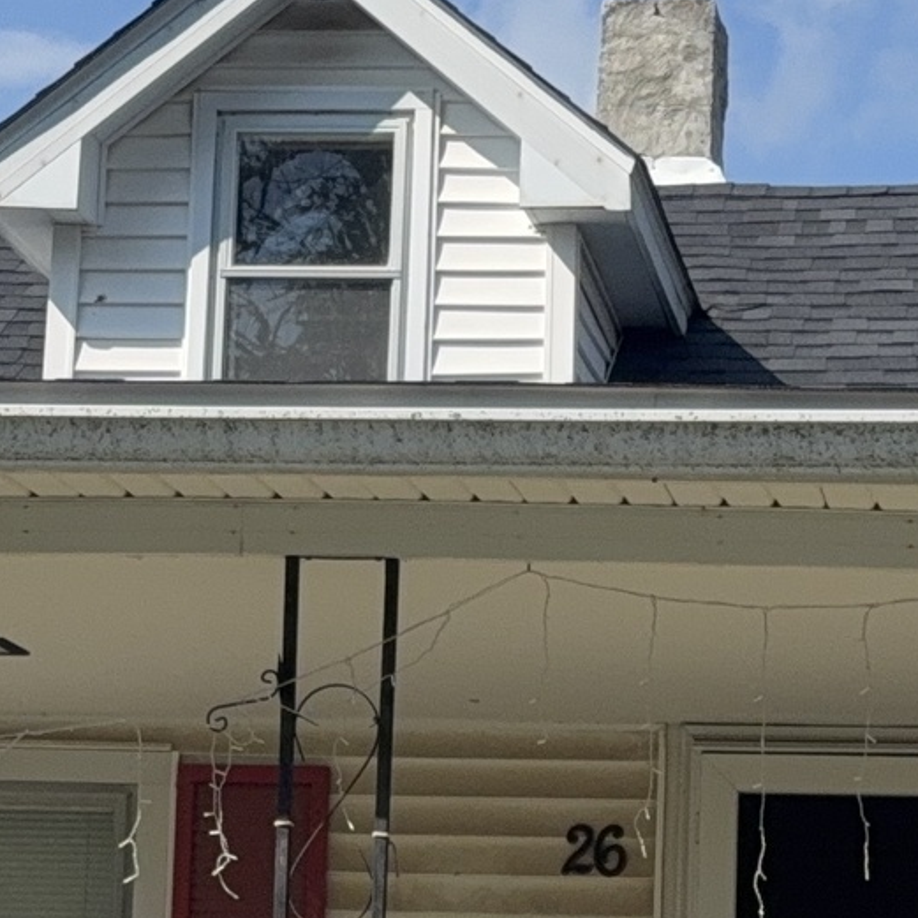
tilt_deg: +5.4
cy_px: 885
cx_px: 548
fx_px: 3750
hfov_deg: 13.9
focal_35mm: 125
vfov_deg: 13.8
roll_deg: -2.1
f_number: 1.78
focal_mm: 6.76
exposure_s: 1/5319
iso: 80
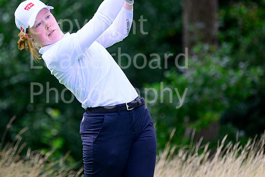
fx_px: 3364
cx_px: 110
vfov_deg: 3.0
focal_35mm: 457
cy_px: 64
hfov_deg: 4.5
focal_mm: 340
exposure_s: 1/1600
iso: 1600
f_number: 5.6
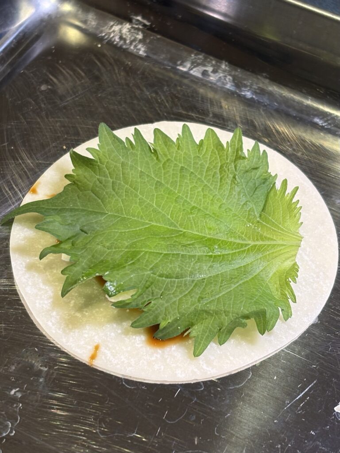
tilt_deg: -51.3
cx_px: 170
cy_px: 226
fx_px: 681
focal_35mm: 52
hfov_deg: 28.0
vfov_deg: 36.8
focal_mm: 5.96
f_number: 1.6
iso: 64
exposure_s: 1/53
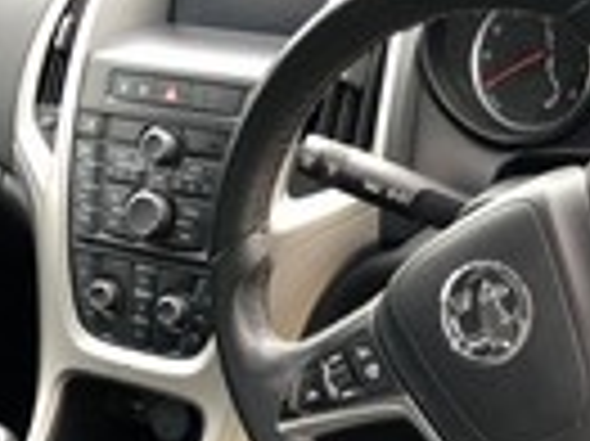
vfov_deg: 19.2
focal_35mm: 75
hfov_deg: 25.7
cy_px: 405
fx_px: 1277
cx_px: 450
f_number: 1.8
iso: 40
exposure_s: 1/81
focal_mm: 4
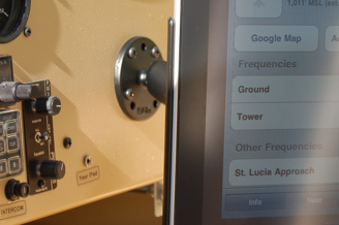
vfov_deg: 8.5
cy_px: 91
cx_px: 253
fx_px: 1514
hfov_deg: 12.7
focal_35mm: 161
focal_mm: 55
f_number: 5.6
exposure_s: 1/125
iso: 200
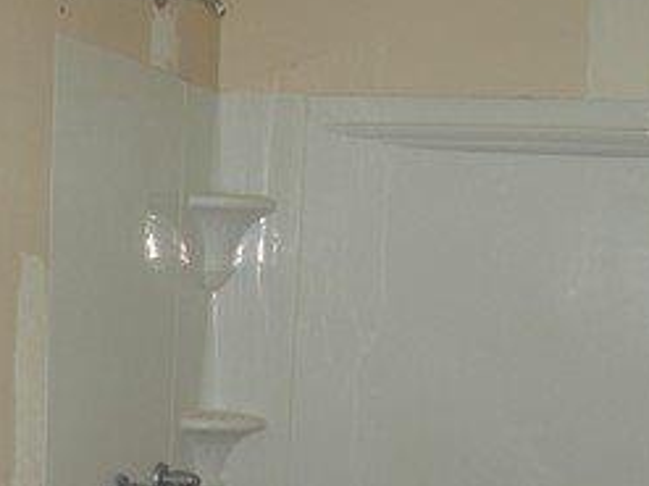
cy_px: 504
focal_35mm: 70
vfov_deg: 20.2
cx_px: 139
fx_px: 1312
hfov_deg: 27.3
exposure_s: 1/60
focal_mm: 4.7
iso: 64
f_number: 2.8
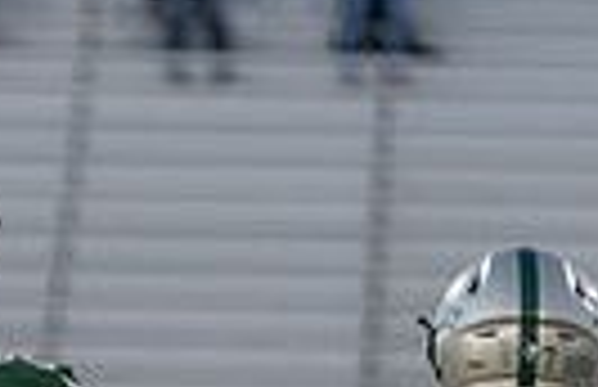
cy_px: 776
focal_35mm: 814
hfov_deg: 2.6
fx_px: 13397
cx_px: -365
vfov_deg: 1.7
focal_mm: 162
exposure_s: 1/640
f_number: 2.8
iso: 1000
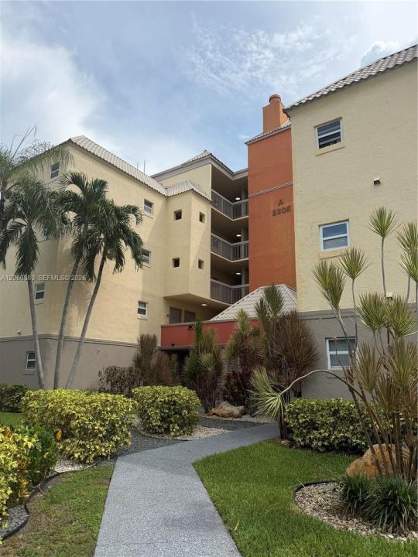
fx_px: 386
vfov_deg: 71.6
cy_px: 278
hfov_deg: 56.8
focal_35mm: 24
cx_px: 209
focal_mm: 6.76
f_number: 1.78
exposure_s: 1/6173
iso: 80
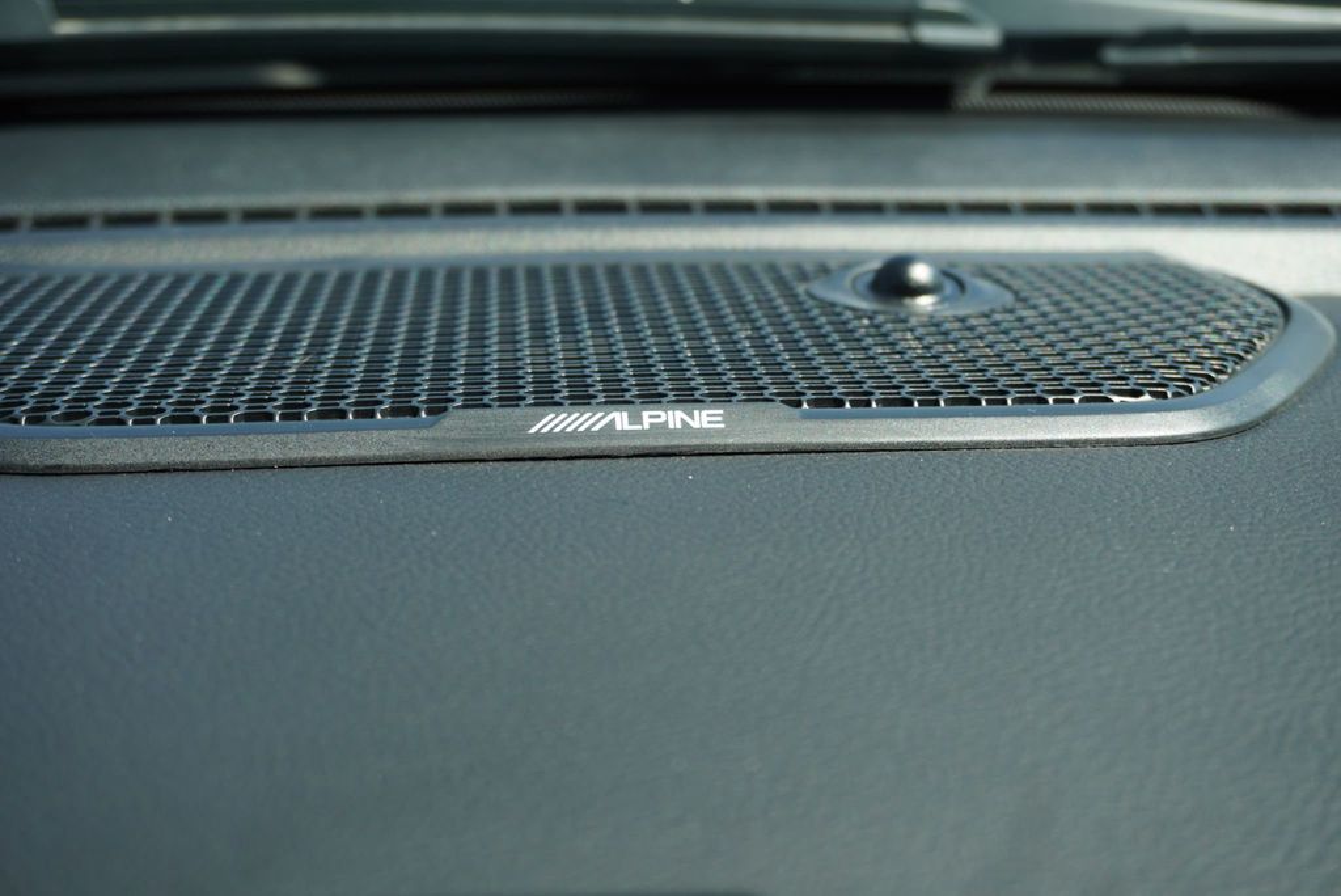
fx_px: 1677
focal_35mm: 45
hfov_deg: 43.6
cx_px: 670
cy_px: 448
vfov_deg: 29.9
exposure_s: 1/200
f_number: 5
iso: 100
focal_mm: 30
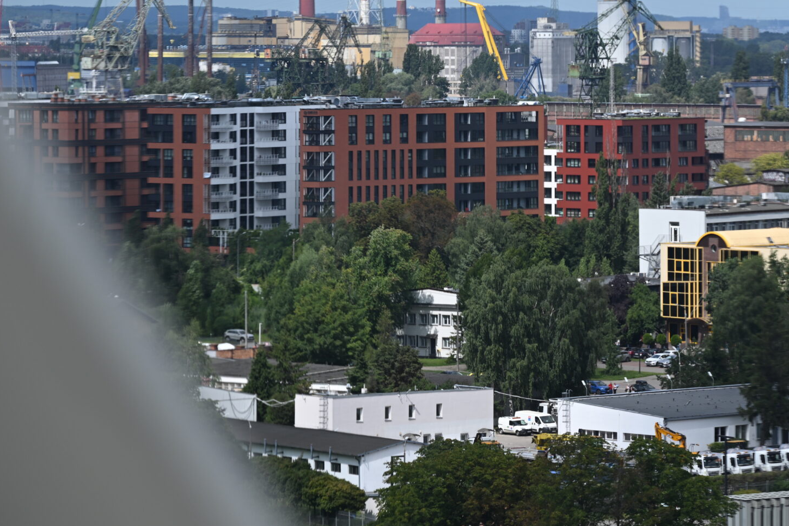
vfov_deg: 6.5
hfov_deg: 9.7
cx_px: 617
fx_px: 4646
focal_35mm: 212
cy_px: 101
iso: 100
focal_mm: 120
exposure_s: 1/640
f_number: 6.3
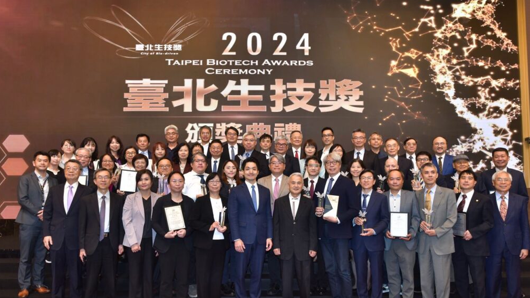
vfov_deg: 36.6
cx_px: 266
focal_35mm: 32
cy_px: 171
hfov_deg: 61.0
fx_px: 450
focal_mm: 30
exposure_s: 1/125
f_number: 7.1
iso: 800
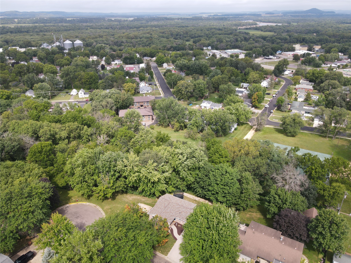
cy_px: 132
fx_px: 243
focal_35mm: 24
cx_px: 176
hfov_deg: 71.6
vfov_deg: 56.8
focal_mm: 4.5
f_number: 2.8
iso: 100
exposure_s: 1/320
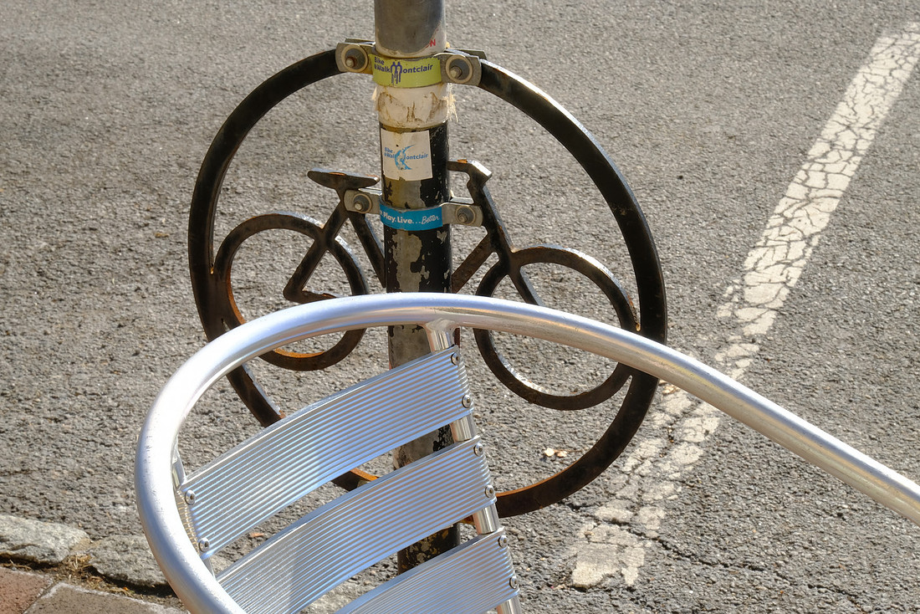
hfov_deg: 24.5
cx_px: 460
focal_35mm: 83
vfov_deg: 16.5
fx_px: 2122
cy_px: 307
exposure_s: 1/45
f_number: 20
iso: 200
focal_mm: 55
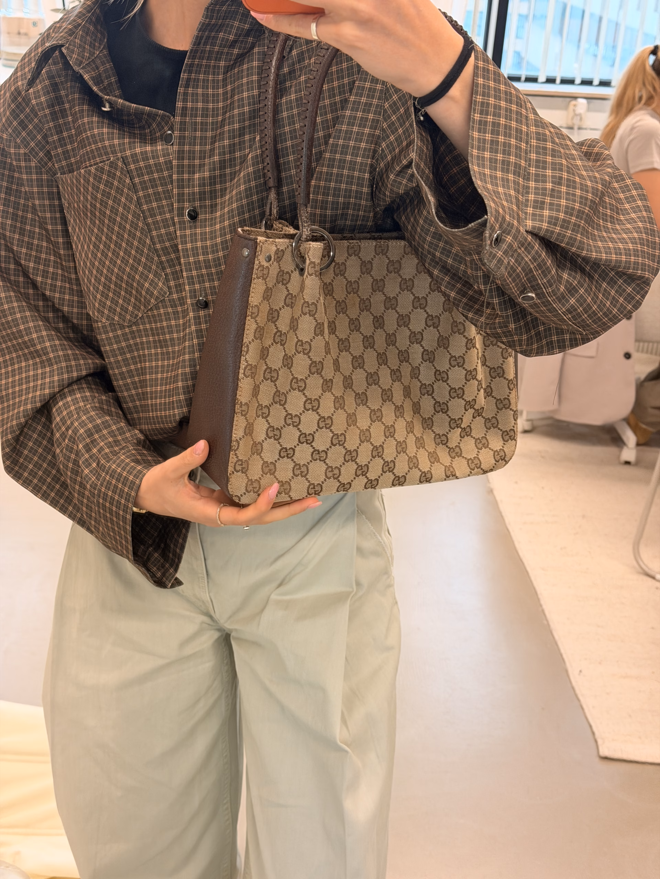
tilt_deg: -28.7
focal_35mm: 48
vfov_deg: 39.7
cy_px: 440
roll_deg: -4.6
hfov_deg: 30.3
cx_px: 330
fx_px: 1220
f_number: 1.78
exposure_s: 1/50
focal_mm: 6.76
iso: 125
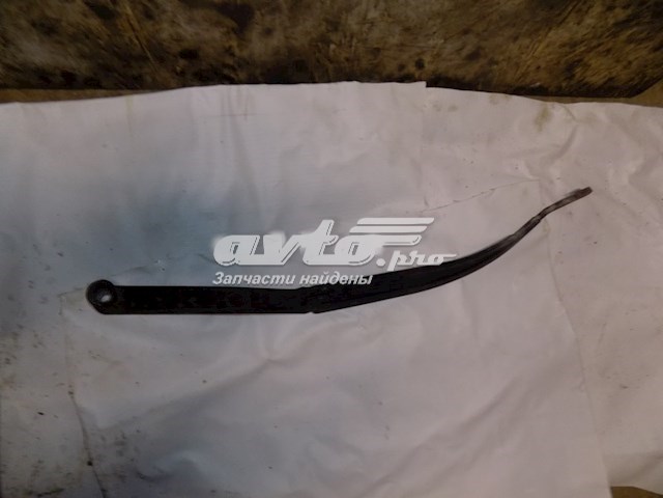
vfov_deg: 58.9
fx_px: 441
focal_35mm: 23
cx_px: 332
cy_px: 249
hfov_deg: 73.9
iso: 200
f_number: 3.1
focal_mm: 4
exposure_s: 1/30
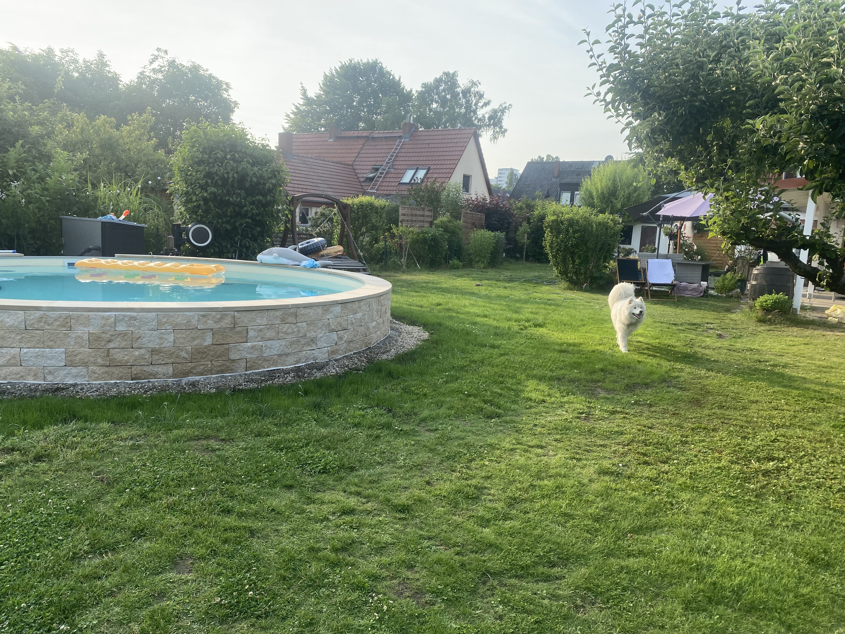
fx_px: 635
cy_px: 317
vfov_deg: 53.1
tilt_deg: -9.5
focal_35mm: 26
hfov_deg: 67.3
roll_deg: -3.6
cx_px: 422
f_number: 1.8
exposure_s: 1/973
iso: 32
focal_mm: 4.25
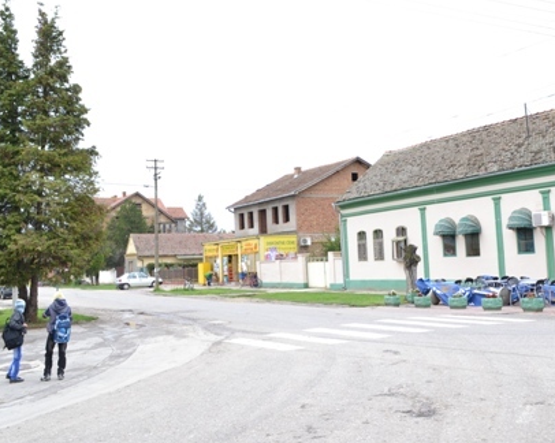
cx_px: 319
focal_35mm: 40
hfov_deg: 45.7
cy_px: 185
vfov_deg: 37.2
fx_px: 656
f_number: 9
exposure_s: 1/125
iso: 400
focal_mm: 18
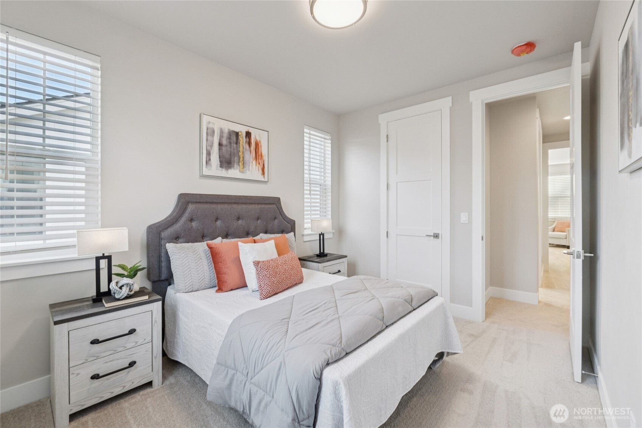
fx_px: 267
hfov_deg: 100.4
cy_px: 214
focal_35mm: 15
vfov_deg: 77.3
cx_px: 321
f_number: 9
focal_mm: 10
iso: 250
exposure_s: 1/8
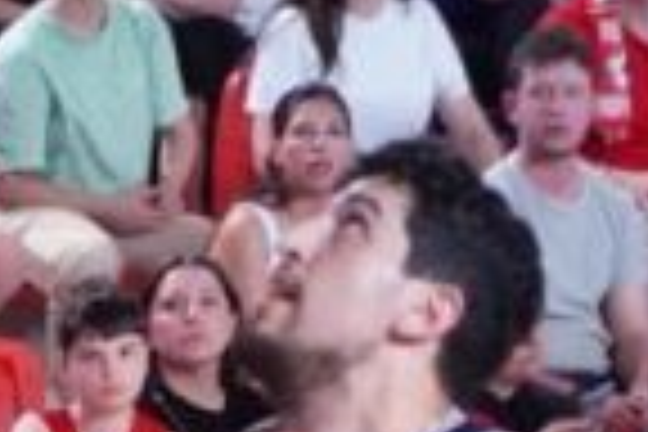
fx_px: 12145
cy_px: 549
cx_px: -387
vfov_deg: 2.0
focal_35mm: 675
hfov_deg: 3.0
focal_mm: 81
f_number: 4
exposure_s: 1/640
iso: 5000
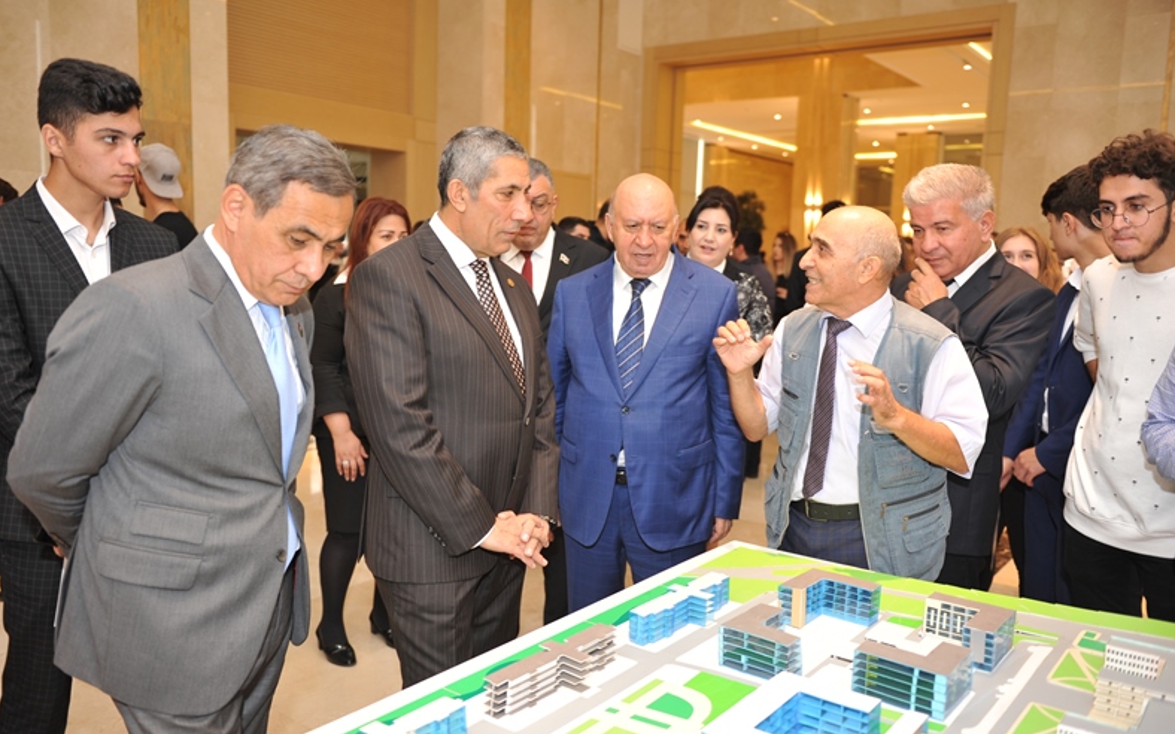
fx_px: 960
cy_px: 391
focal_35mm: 30
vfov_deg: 41.8
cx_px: 589
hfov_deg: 62.9
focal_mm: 29
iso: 500
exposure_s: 1/60
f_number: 2.8
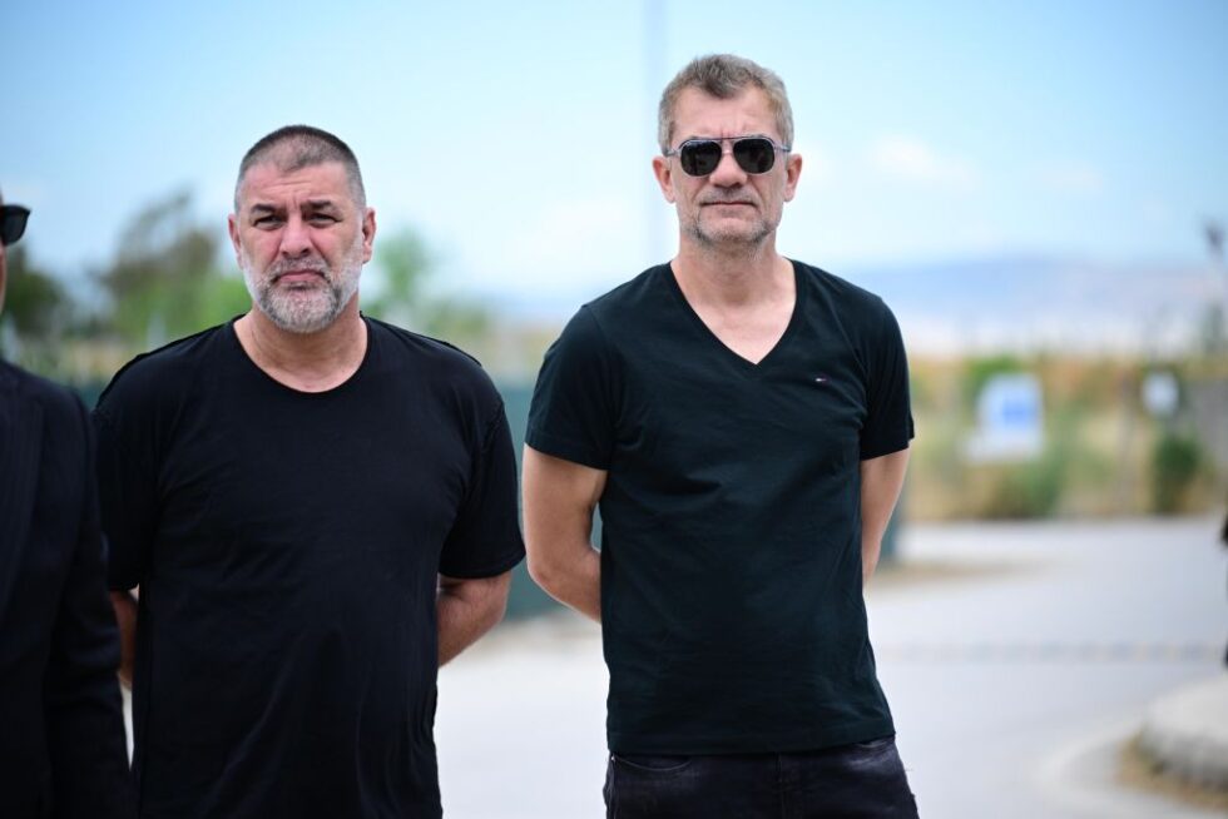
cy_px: 410
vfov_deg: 9.2
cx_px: 614
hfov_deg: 13.7
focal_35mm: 150
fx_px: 5118
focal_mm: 150
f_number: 2.8
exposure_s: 1/3200
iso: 500
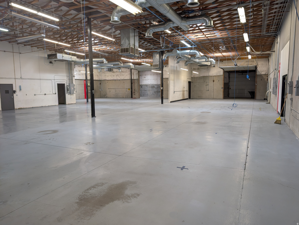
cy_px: 112
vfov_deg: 56.9
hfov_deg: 71.5
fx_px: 208
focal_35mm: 24
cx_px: 150
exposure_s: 1/24
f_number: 1.68
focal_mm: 6.9
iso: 31
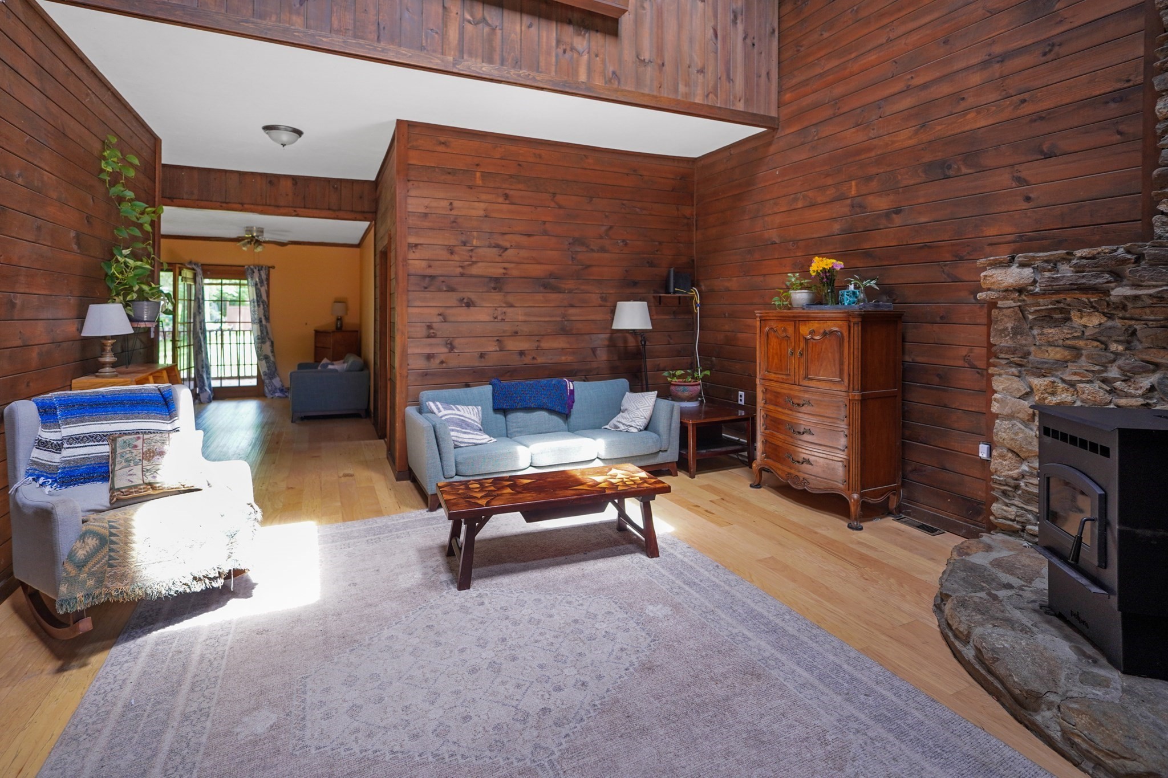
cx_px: 584
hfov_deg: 95.0
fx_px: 535
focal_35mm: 16
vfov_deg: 72.0
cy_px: 389
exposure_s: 1/80
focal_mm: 11
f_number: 1.8
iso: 125
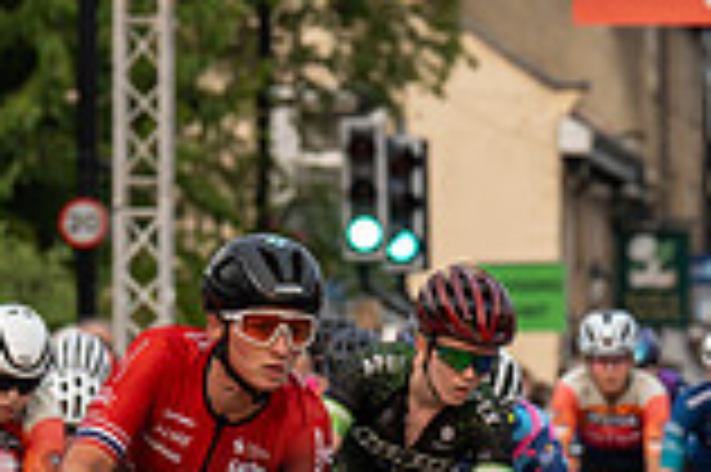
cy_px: 292
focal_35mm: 490
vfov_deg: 2.8
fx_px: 9667
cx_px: 125
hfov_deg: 4.2
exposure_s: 1/1000
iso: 500
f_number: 4.5
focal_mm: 111
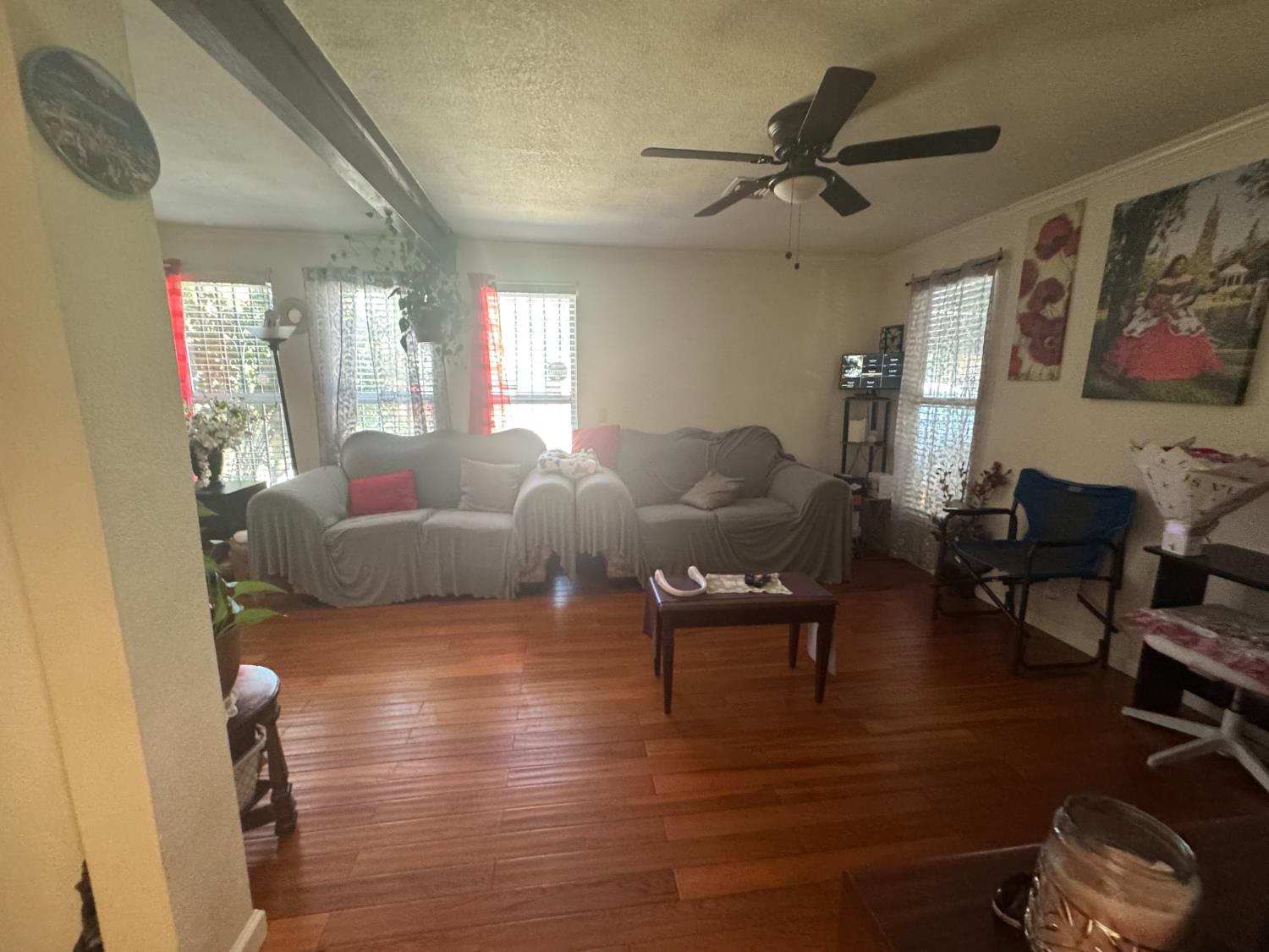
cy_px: 476
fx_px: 513
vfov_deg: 85.7
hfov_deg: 102.1
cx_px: 634
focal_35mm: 14
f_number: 2.2
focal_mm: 2.22
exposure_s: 1/60
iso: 500
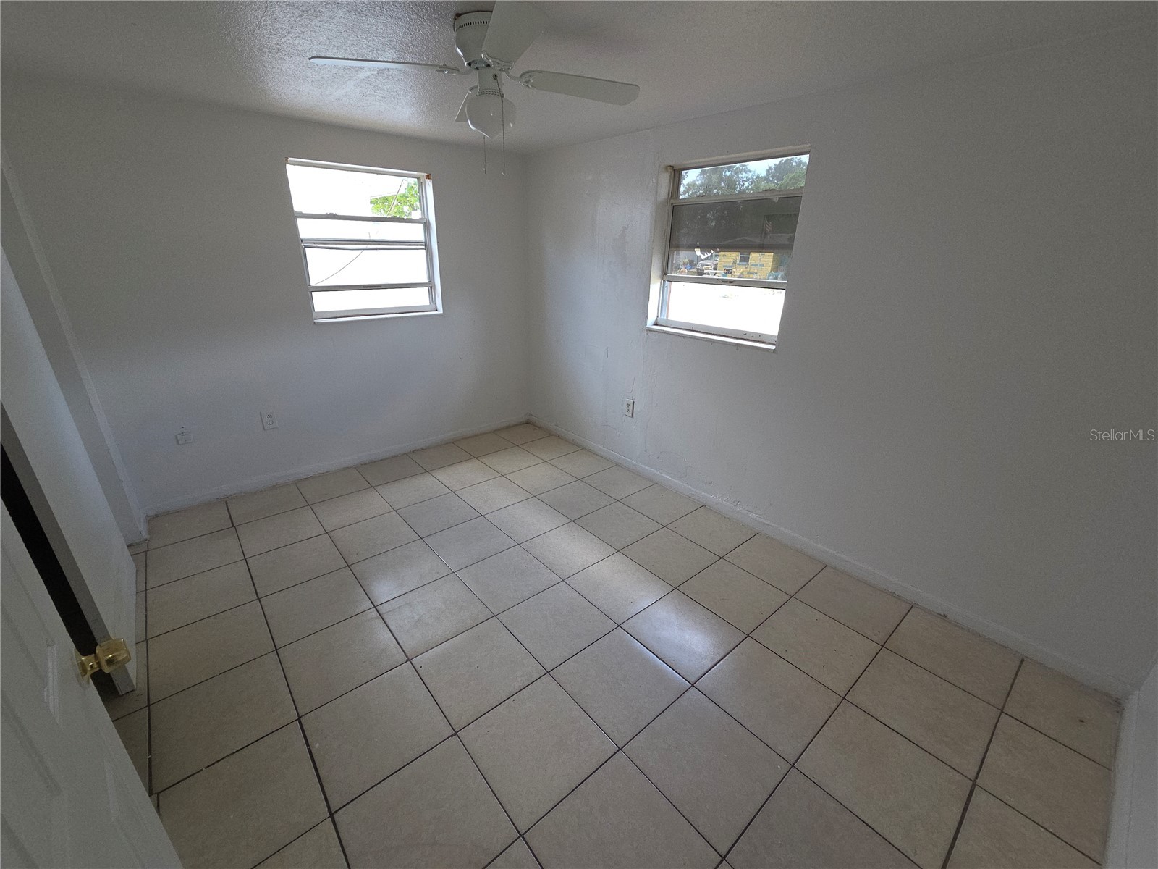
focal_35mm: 13
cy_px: 434
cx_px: 579
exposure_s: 1/60
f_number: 2.2
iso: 50
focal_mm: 2.2
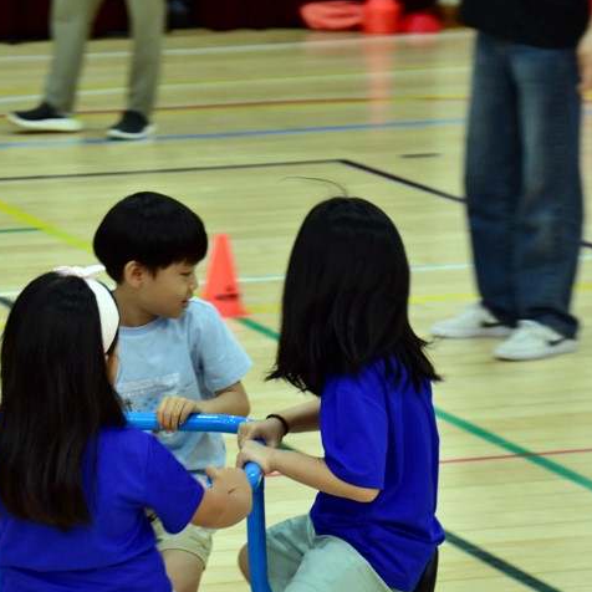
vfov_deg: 8.1
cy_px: 348
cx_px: 129
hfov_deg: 8.1
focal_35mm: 217
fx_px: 4199
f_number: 5.6
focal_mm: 90
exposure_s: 1/50
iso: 800
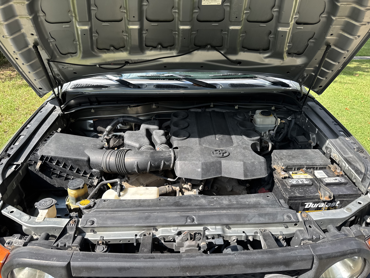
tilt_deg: -27.2
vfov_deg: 56.8
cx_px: 185
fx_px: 257
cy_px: 139
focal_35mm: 24
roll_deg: -2.0
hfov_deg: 71.6
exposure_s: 1/1010
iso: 80
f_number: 1.78
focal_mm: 6.76
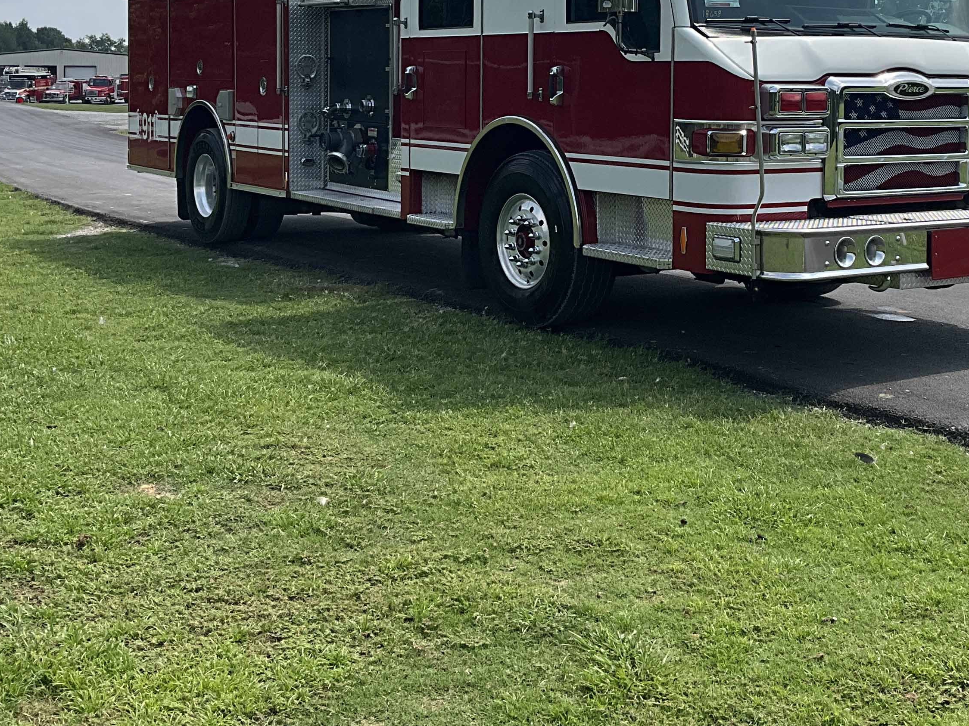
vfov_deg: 27.4
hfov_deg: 36.6
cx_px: 609
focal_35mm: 52
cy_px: 137
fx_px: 1455
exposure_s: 1/3125
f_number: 1.8
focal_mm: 3
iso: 25
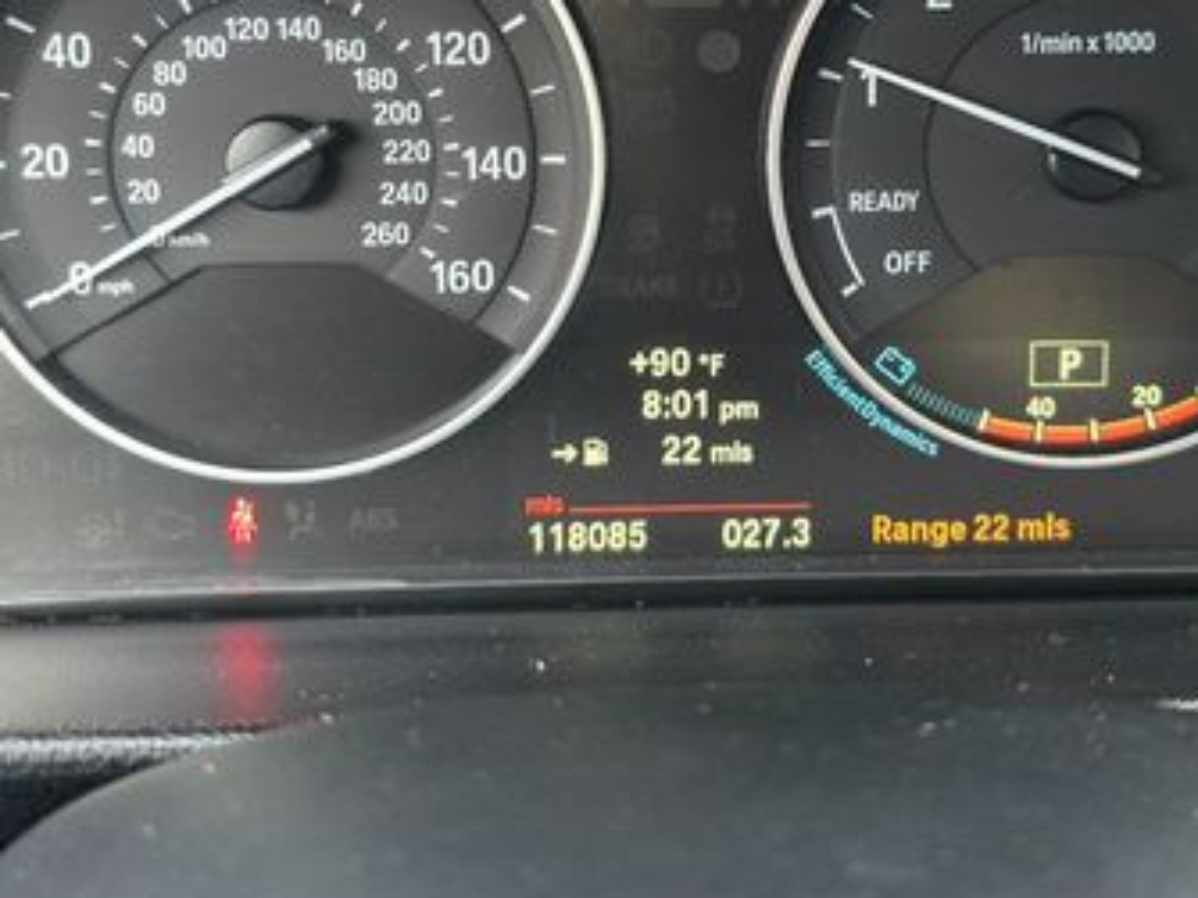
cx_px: 658
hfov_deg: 42.9
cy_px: 258
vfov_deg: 32.4
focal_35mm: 44
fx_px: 1522
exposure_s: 1/62.5
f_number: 1.7
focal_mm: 6.3
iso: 800
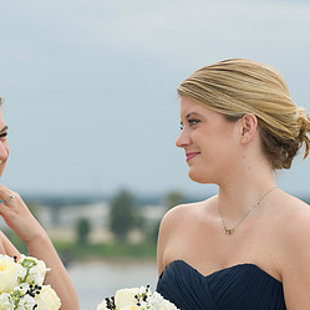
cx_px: 128
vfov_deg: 6.6
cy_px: 224
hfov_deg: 6.6
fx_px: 2705
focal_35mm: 267
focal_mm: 135
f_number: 4.5
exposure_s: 1/200
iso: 200
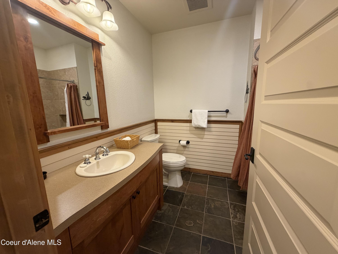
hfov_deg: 102.1
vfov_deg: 85.7
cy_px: 127
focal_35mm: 14
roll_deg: +1.2
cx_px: 169
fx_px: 137
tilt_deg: -9.6
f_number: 2.2
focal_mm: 2.22
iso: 320
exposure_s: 1/60
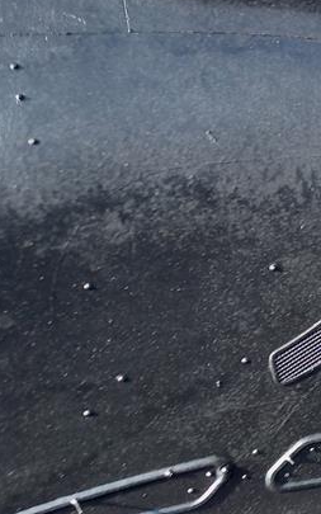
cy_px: 311
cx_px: 585
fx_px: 938
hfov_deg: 16.2
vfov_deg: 30.5
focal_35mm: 67
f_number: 1.8
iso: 50
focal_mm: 4.65
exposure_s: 1/151
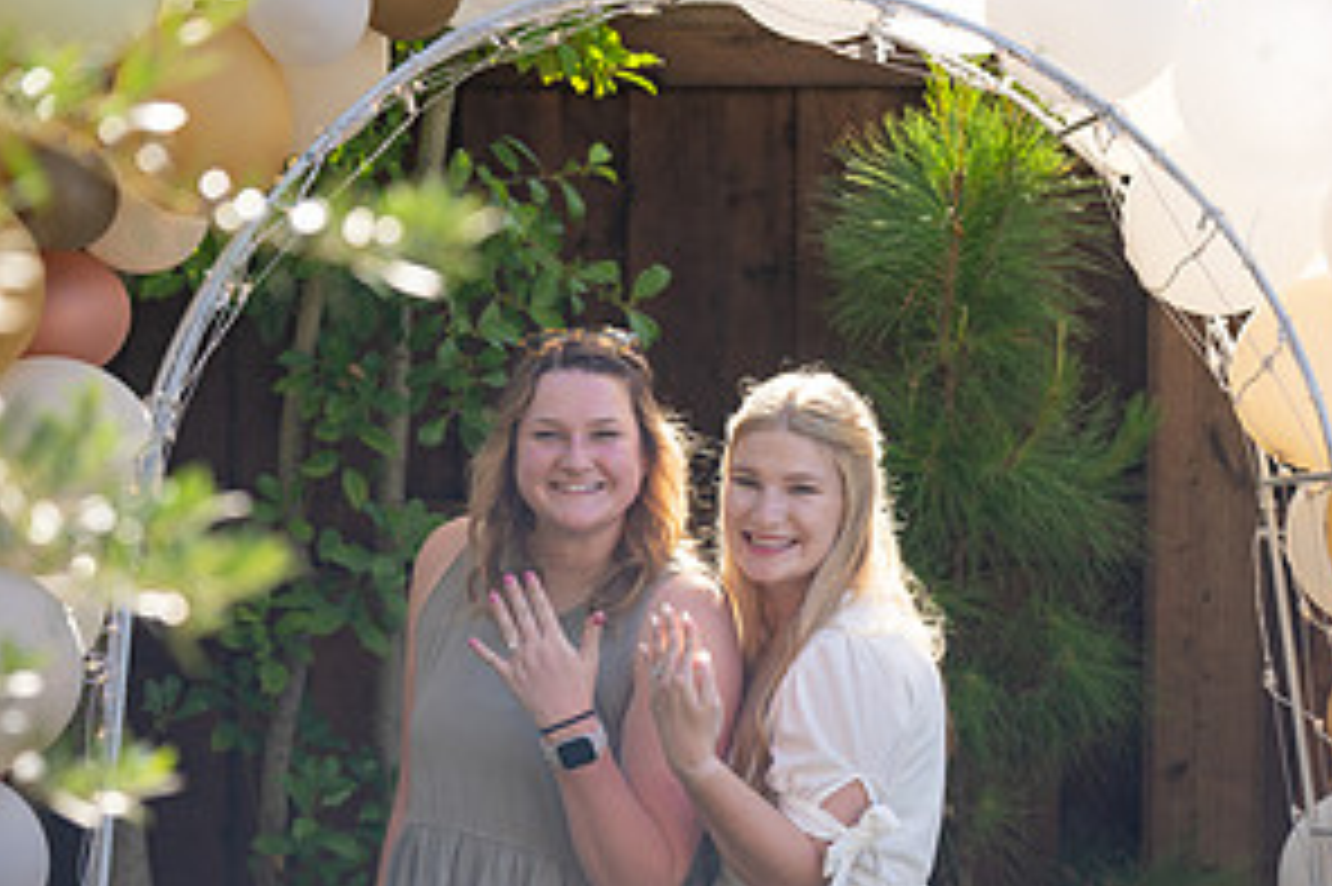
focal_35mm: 158
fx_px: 5843
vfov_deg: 8.6
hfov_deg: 13.0
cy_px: 895
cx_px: 670
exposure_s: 1/500
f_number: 3.5
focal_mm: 104
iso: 100
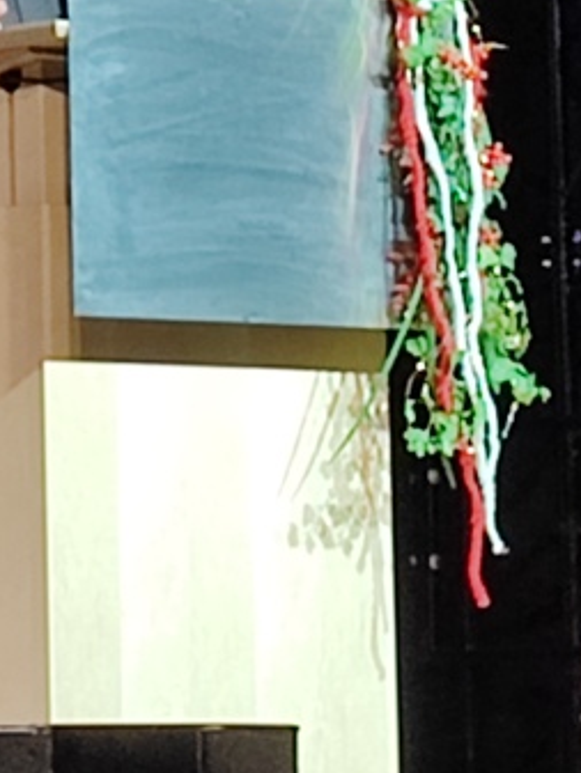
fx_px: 1700
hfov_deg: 18.8
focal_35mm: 76
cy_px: -62
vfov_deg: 24.1
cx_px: -18
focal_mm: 5.96
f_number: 1.75
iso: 224
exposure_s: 1/50
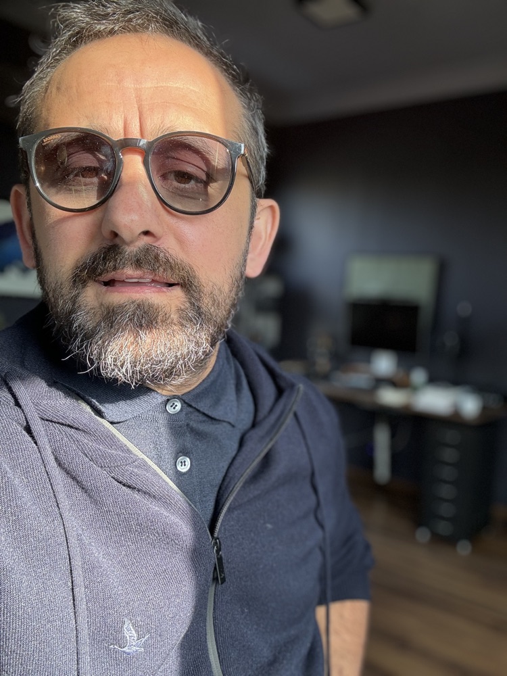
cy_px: 338
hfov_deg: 46.8
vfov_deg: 60.0
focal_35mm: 30
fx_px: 586
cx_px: 254
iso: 40
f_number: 1.9
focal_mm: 2.69
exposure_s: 1/121
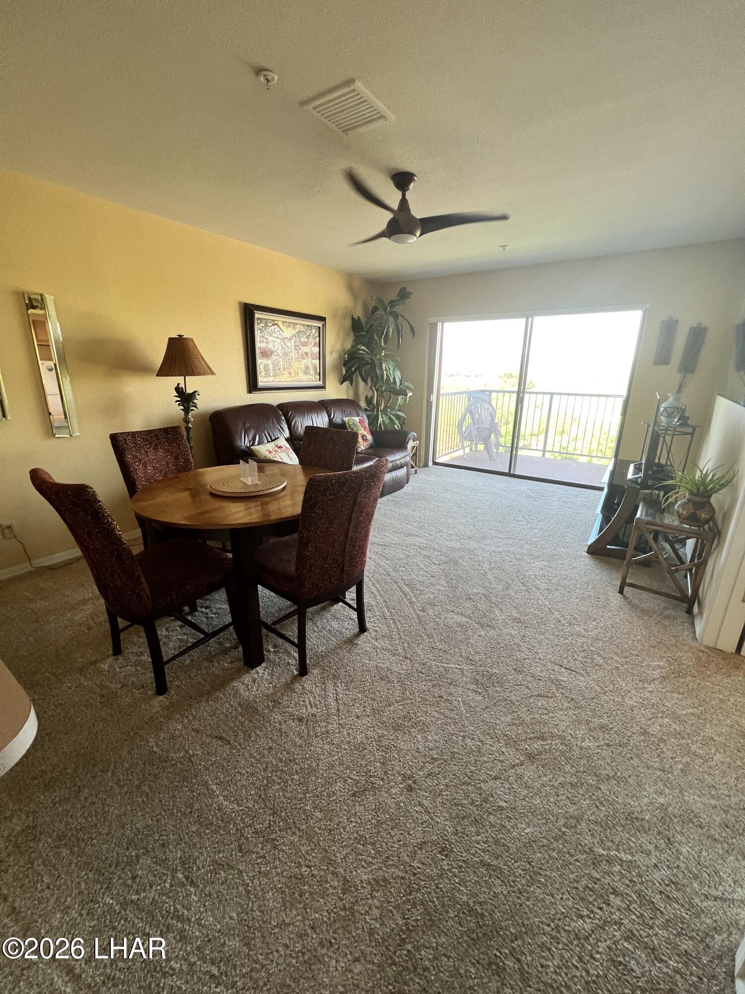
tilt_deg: -17.9
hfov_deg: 89.9
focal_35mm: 13
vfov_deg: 106.2
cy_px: 497
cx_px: 372
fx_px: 373
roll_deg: -0.9
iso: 160
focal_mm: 1.57
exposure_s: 1/60
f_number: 1.8
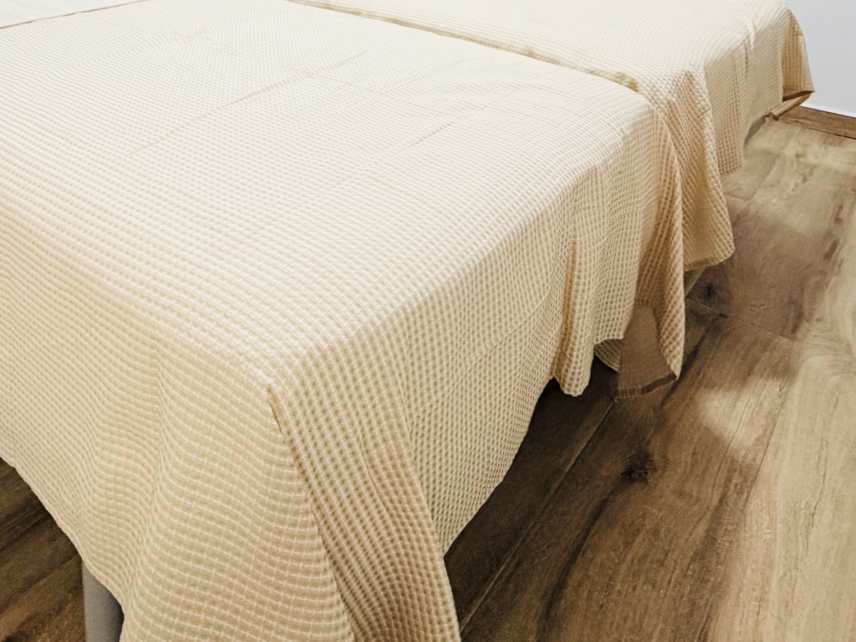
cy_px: 7
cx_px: 361
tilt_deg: -13.3
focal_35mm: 29
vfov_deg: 42.1
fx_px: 717
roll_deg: -0.4
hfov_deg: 61.3
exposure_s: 1/100
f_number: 2.2
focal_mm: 2.22
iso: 320
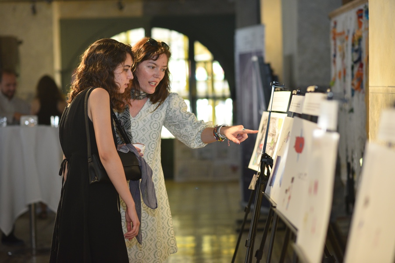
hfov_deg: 23.9
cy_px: 132
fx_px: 933
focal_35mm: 85
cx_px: 198
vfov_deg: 16.1
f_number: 2.5
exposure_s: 1/200
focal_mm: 85
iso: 1250
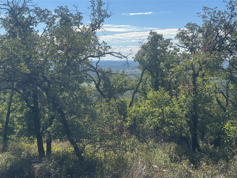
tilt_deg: -5.2
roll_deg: -0.3
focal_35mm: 48
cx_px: 118
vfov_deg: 30.3
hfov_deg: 39.7
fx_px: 329
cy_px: 89
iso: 64
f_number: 1.78
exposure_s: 1/4608
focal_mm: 6.76
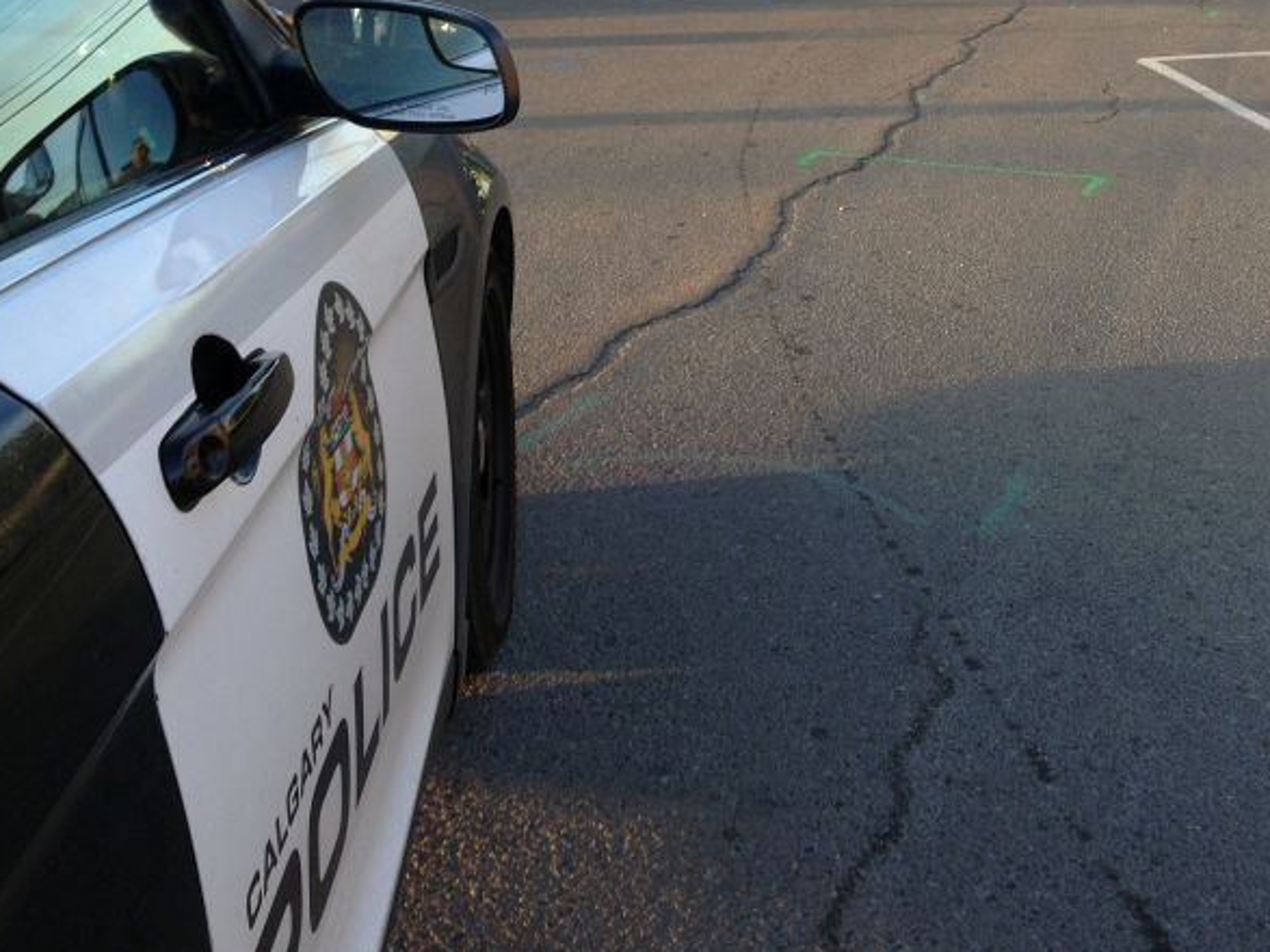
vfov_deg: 31.9
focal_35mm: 45
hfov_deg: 41.5
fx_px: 1651
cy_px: 312
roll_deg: -1.7
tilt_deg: -20.2
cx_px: 857
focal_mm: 4.12
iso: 50
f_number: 2.4
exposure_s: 1/120
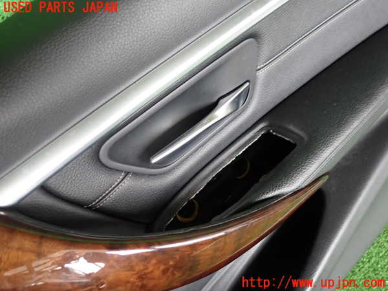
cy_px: 146
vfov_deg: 54.9
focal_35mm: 25
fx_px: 280
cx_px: 194
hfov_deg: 69.4
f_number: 2
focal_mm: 4.5
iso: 320
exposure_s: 1/30
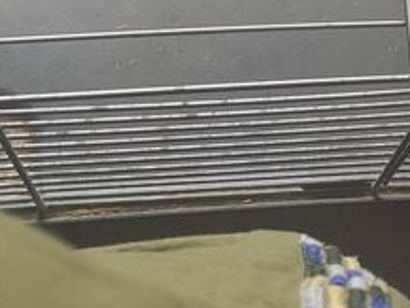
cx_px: 482
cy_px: -217
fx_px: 1422
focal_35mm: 120
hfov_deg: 15.8
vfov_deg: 11.6
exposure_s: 1/100
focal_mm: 4.77
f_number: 1.75
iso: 126
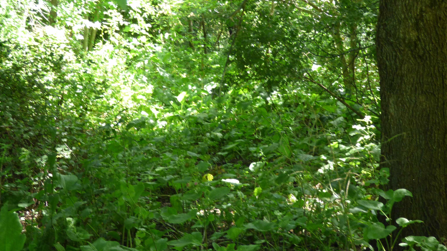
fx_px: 972
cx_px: 224
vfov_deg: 14.7
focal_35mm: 82
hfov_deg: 25.9
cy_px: 114
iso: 320
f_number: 4.4
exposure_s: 1/60
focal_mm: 13.52
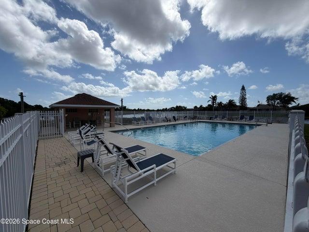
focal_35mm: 14
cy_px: 116
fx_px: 125
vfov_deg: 85.7
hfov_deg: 102.1
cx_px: 154
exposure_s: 1/2237
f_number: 2.2
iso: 20
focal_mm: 2.22
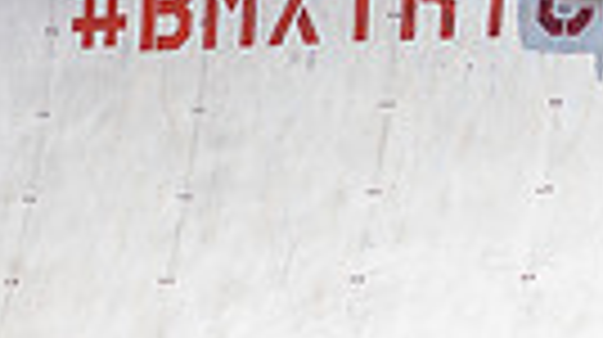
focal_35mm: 304
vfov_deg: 4.0
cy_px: -118
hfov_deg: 7.1
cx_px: 589
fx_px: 4855
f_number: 1.8
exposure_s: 1/2000
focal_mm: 50
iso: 64
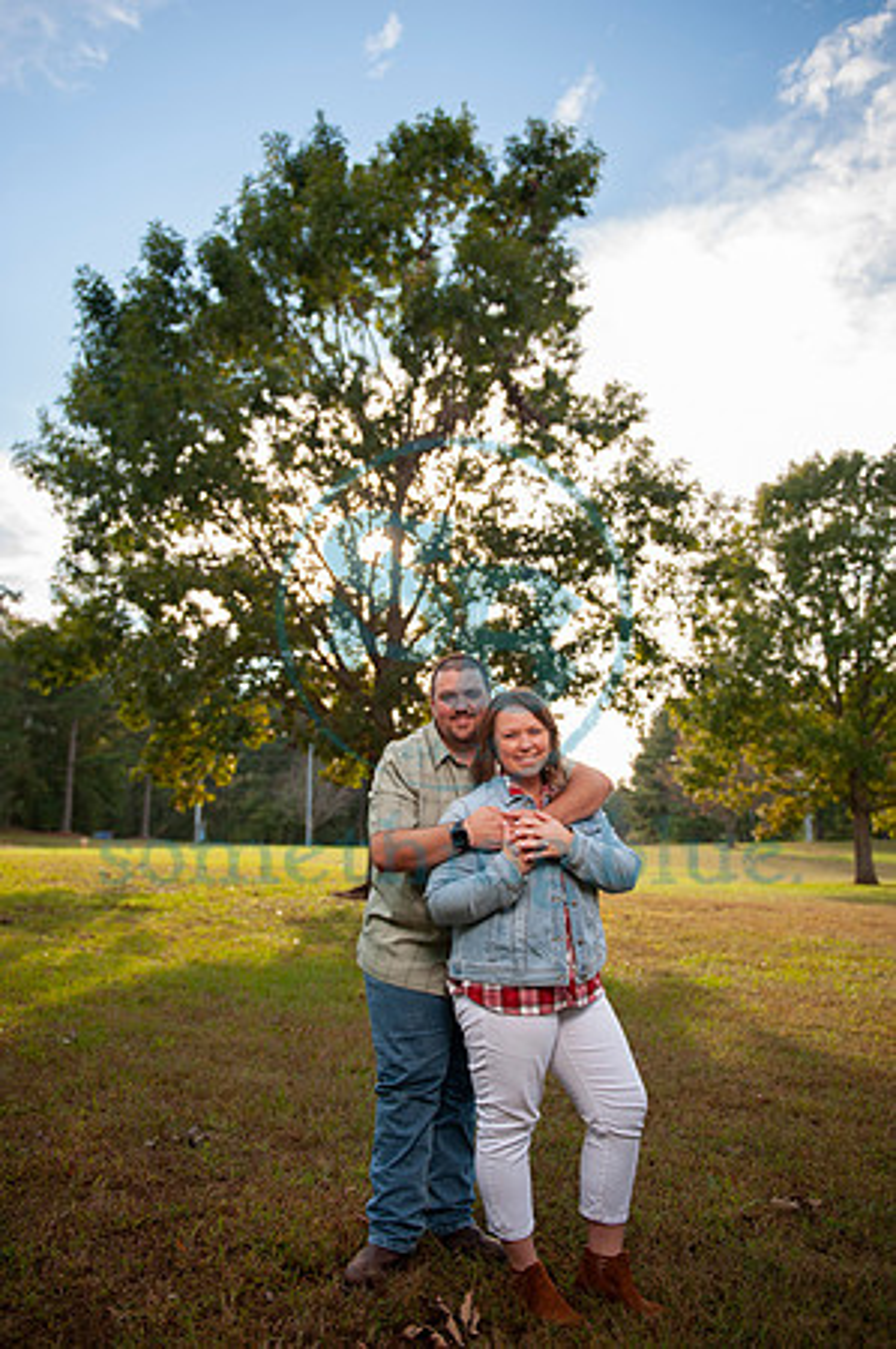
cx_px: 448
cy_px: 674
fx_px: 1010
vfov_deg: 67.4
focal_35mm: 27
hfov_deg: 47.8
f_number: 2.8
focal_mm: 27
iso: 200
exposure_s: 1/800
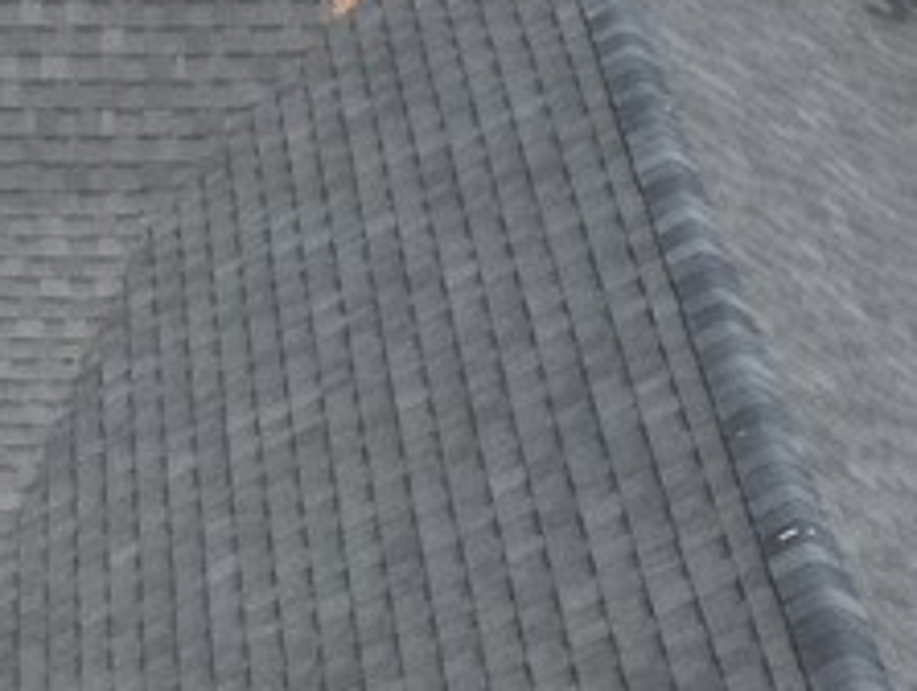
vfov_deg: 13.0
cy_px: 930
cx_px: -21
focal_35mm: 110
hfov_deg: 17.4
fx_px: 2919
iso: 150
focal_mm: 6.72
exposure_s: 1/2500
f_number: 1.7
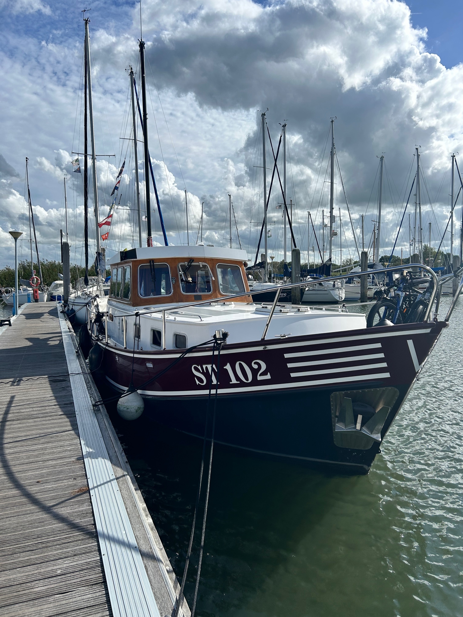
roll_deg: -0.8
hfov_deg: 53.1
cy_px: 308
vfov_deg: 67.3
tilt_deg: -3.5
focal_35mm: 26
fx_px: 464
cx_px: 232
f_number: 1.5
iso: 50
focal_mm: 5.7
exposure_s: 1/7463
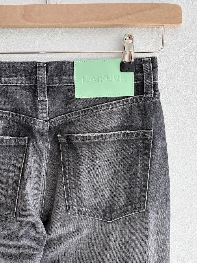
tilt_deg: -8.1
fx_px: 212
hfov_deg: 49.8
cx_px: 100
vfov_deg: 63.4
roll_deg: -2.4
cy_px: 139
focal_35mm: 28
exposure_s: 1/121
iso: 32
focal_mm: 5.96
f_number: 1.6
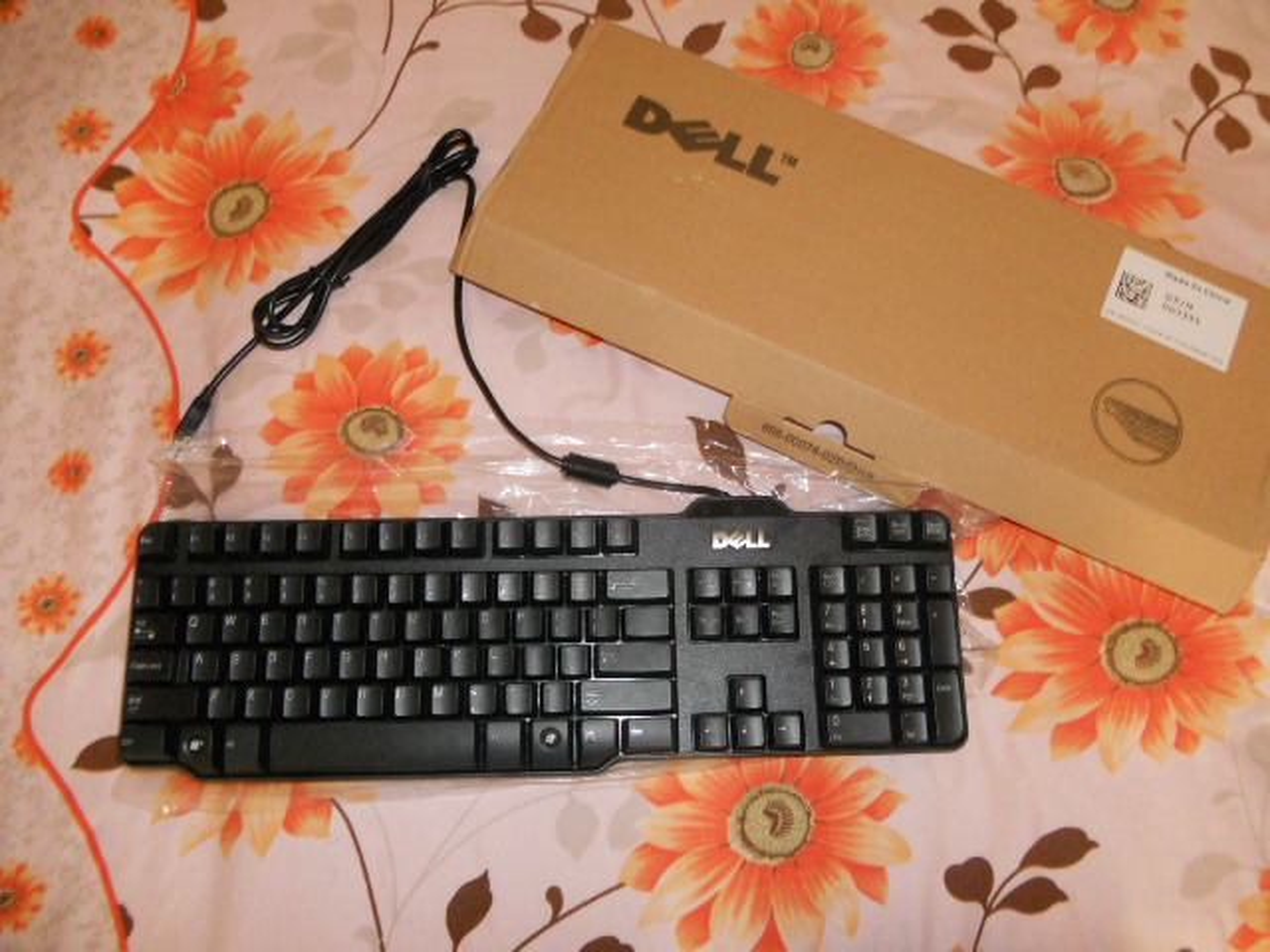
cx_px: 635
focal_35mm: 27
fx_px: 991
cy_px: 476
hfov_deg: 65.3
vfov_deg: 51.4
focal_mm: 4.9
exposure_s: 1/8
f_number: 3.2
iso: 400
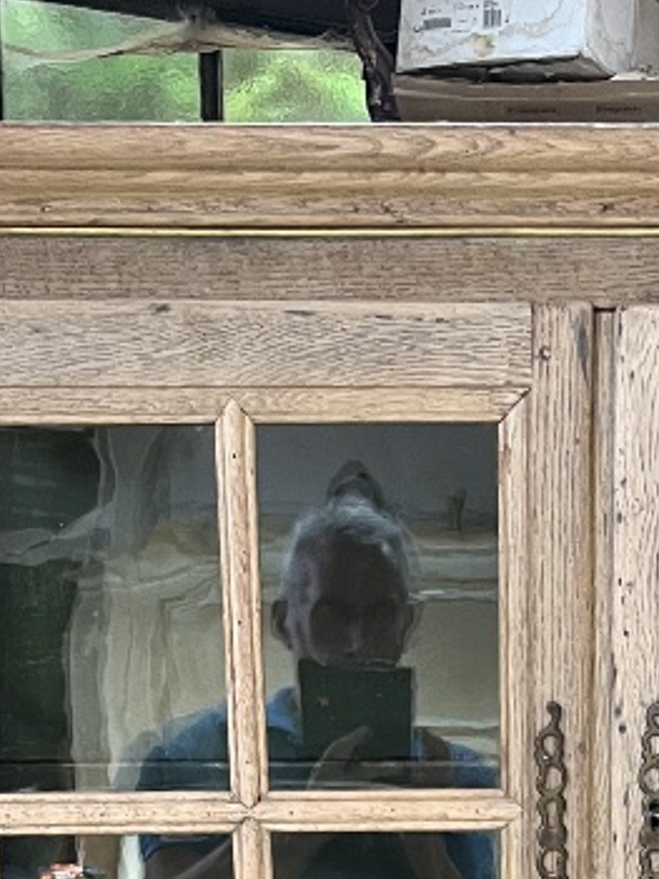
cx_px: 516
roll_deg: +0.5
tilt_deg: -18.7
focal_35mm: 89
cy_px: 1357
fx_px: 2260
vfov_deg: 19.0
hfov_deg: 16.5
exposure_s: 1/60
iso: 160
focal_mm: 5.1
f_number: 1.6
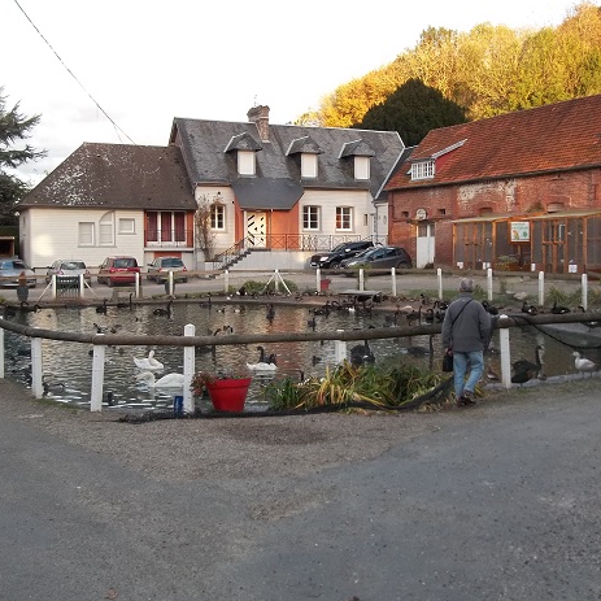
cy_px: 295
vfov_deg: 40.0
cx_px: 349
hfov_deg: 39.9
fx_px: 825
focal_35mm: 42
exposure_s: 1/125
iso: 80
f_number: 2.9
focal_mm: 5.7
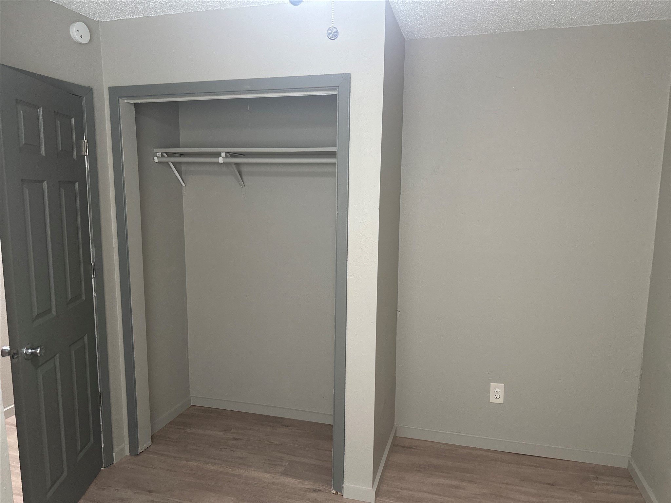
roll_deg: -0.6
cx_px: 336
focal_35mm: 24
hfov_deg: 71.6
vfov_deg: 56.8
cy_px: 252
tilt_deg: -5.4
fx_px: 465
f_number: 1.78
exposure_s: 1/60
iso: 400
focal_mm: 6.86
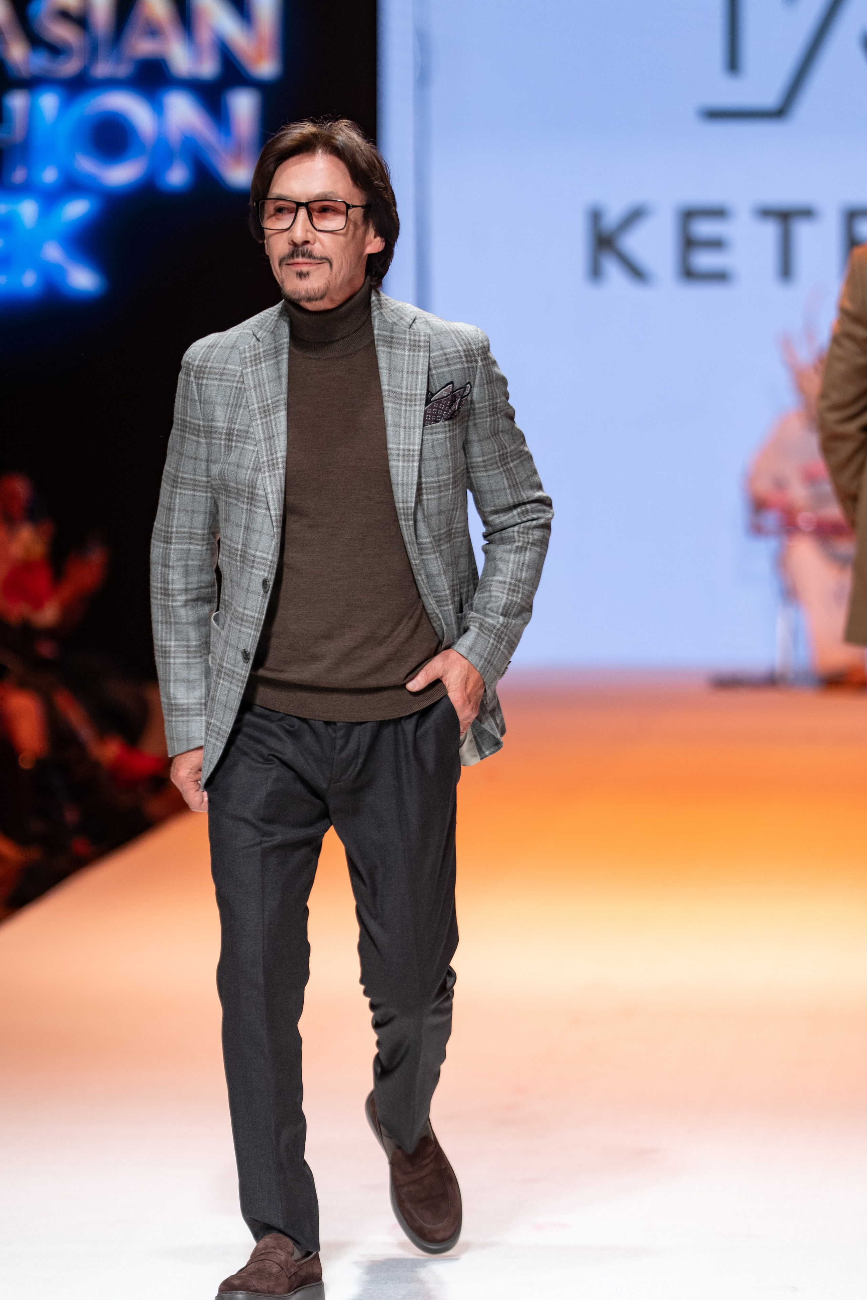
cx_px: 434
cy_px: 650
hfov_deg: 6.4
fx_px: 7694
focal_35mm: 213
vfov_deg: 9.7
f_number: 2.8
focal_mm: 142.1
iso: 250
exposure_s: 1/250
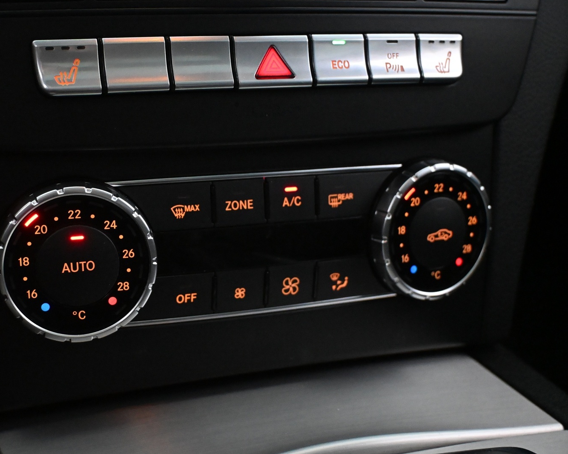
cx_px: 224
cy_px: 226
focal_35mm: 50
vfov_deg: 30.5
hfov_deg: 37.5
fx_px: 833
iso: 8000
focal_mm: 29
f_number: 4.8
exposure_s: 1/60
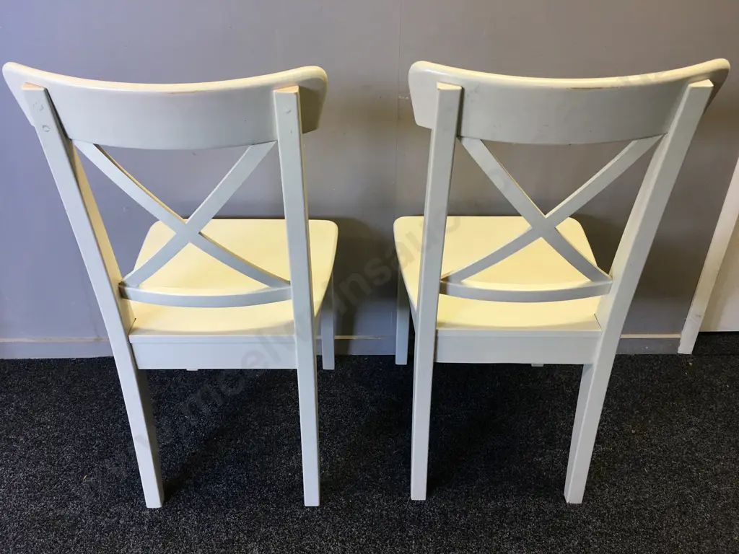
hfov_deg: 61.7
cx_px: 370
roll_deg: -0.5
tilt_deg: -29.2
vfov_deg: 48.2
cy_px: 277
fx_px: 619
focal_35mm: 29
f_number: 2.2
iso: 64
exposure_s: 1/33
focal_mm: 4.15
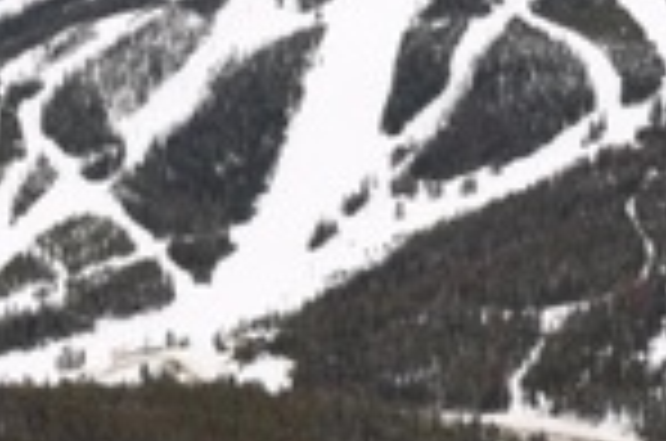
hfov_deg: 13.1
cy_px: 92
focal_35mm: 156
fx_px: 2880
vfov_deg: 8.7
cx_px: 112
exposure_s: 1/320
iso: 200
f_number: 9
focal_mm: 32
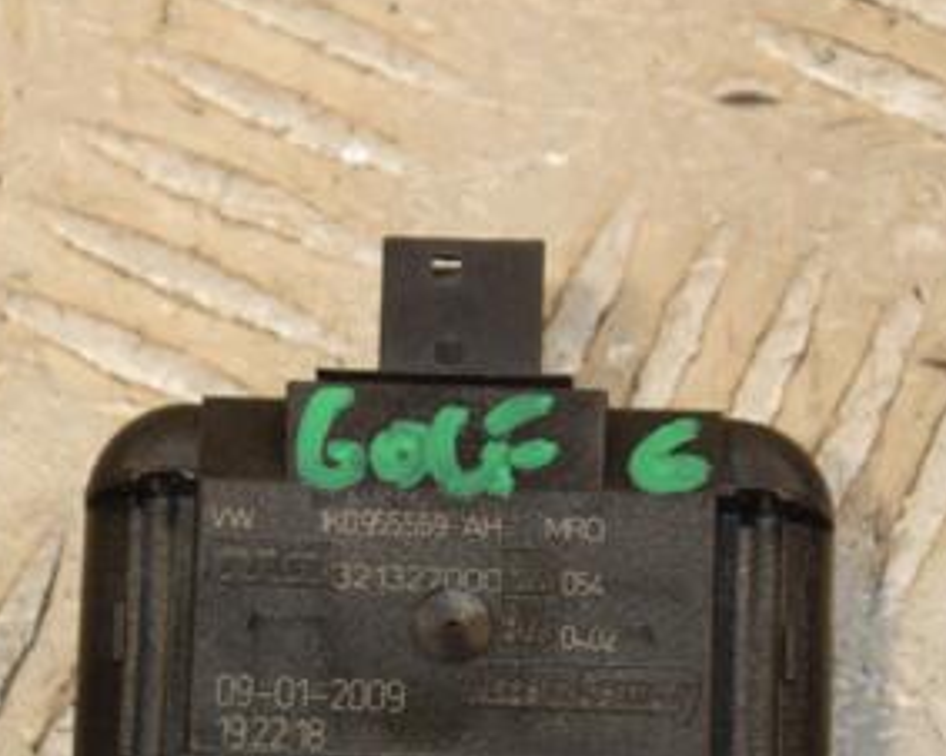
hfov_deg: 7.0
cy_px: 626
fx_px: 7694
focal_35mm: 275
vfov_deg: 5.6
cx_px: 368
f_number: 7.1
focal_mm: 92
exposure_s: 1/200
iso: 800
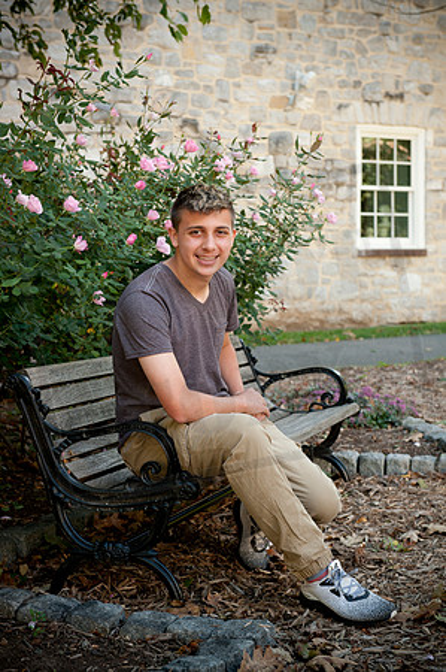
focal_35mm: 62
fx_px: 1155
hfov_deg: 21.9
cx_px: 223
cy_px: 336
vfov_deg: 32.4
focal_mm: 62
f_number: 5.6
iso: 250
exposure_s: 1/125
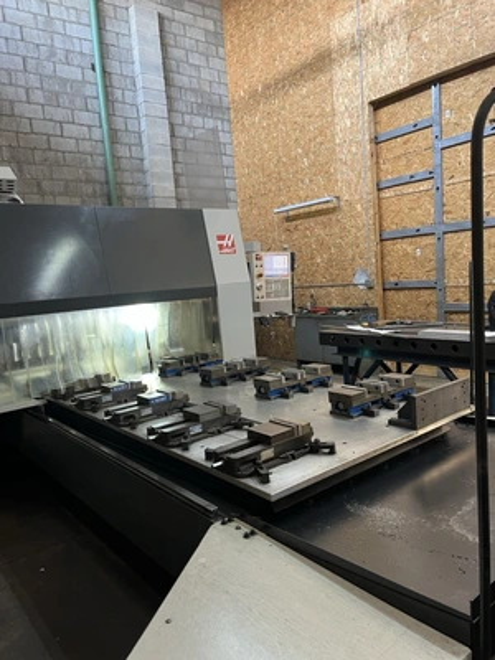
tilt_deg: -6.2
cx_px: 248
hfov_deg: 53.1
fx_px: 496
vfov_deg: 67.3
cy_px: 330
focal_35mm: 26
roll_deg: +4.7
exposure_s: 1/60
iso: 200
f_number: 1.6
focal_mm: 5.1
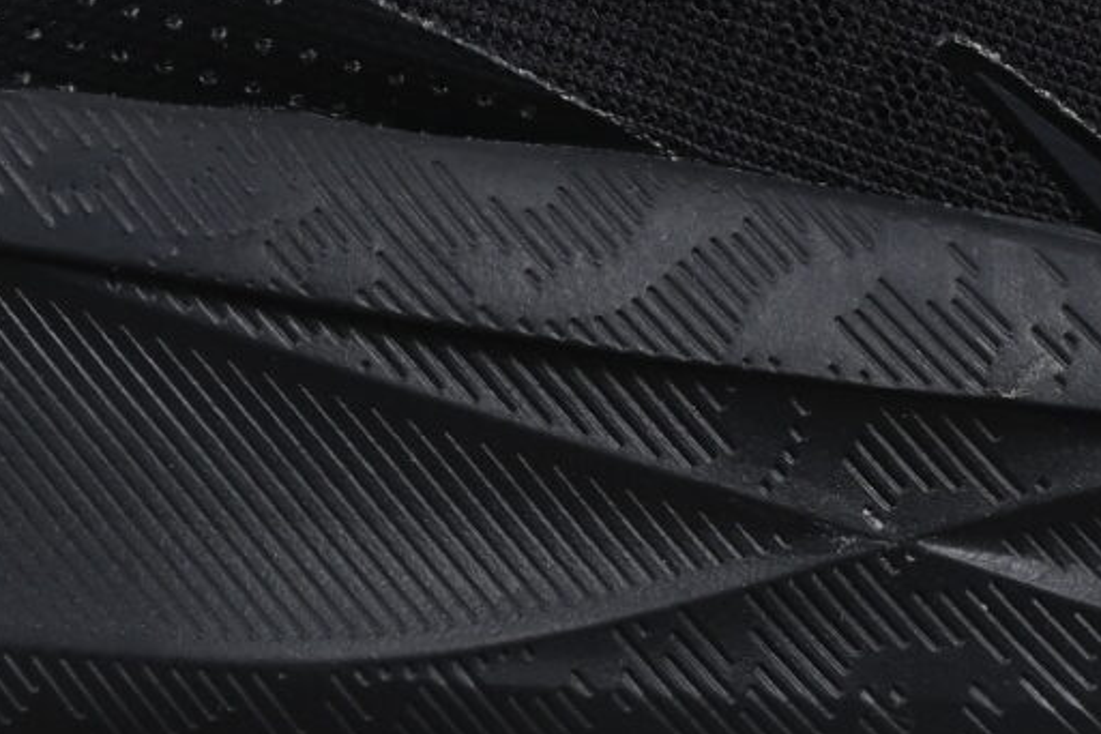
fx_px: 11437
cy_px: -239
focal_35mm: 374
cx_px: 1086
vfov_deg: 3.7
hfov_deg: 5.5
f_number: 6.3
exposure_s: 1/60
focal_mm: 50
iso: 160
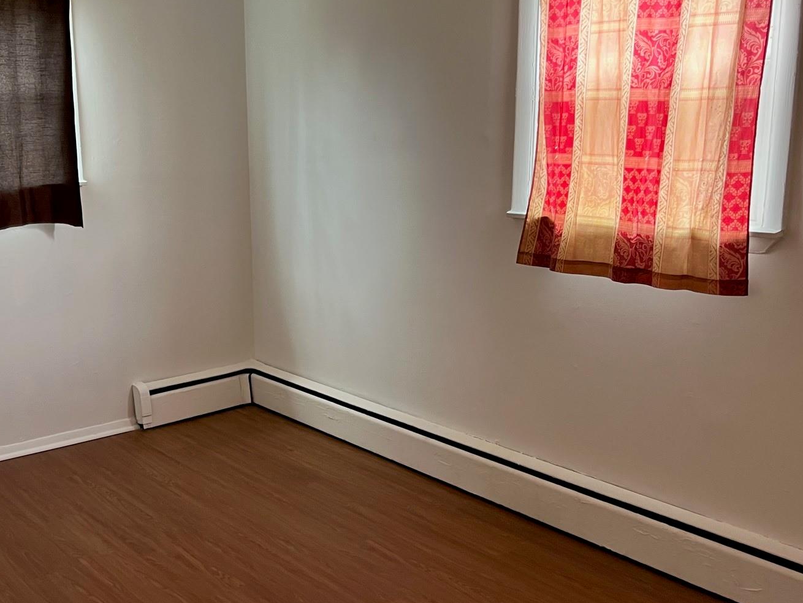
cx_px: 260
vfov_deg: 36.0
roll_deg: +1.9
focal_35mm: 40
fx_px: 928
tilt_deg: -12.6
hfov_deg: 46.0
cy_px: 310
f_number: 1.6
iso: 125
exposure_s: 1/66
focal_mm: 5.1
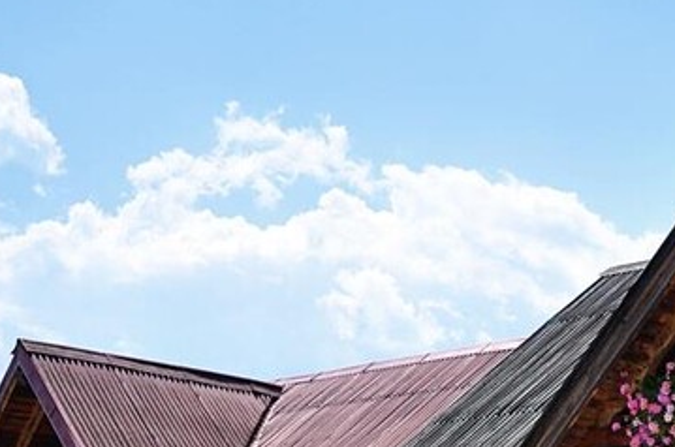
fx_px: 1441
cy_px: 584
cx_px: 761
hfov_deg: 24.4
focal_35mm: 77
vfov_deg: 16.6
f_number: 4.5
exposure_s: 1/1600
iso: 200
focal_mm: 18
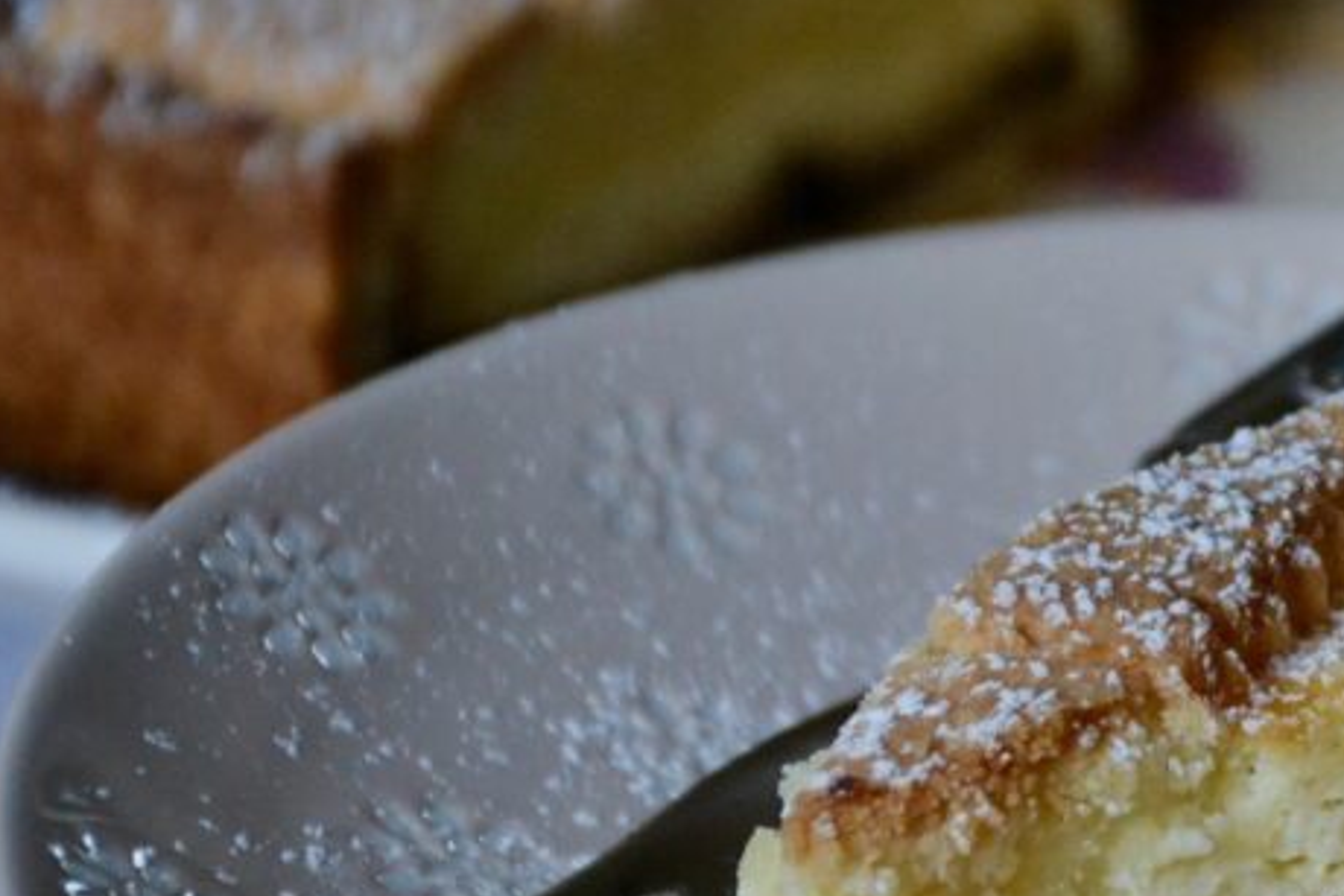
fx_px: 17439
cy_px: 366
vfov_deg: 2.9
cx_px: 1274
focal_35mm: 467
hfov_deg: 4.4
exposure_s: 1/125
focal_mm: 140
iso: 1800
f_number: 5.6
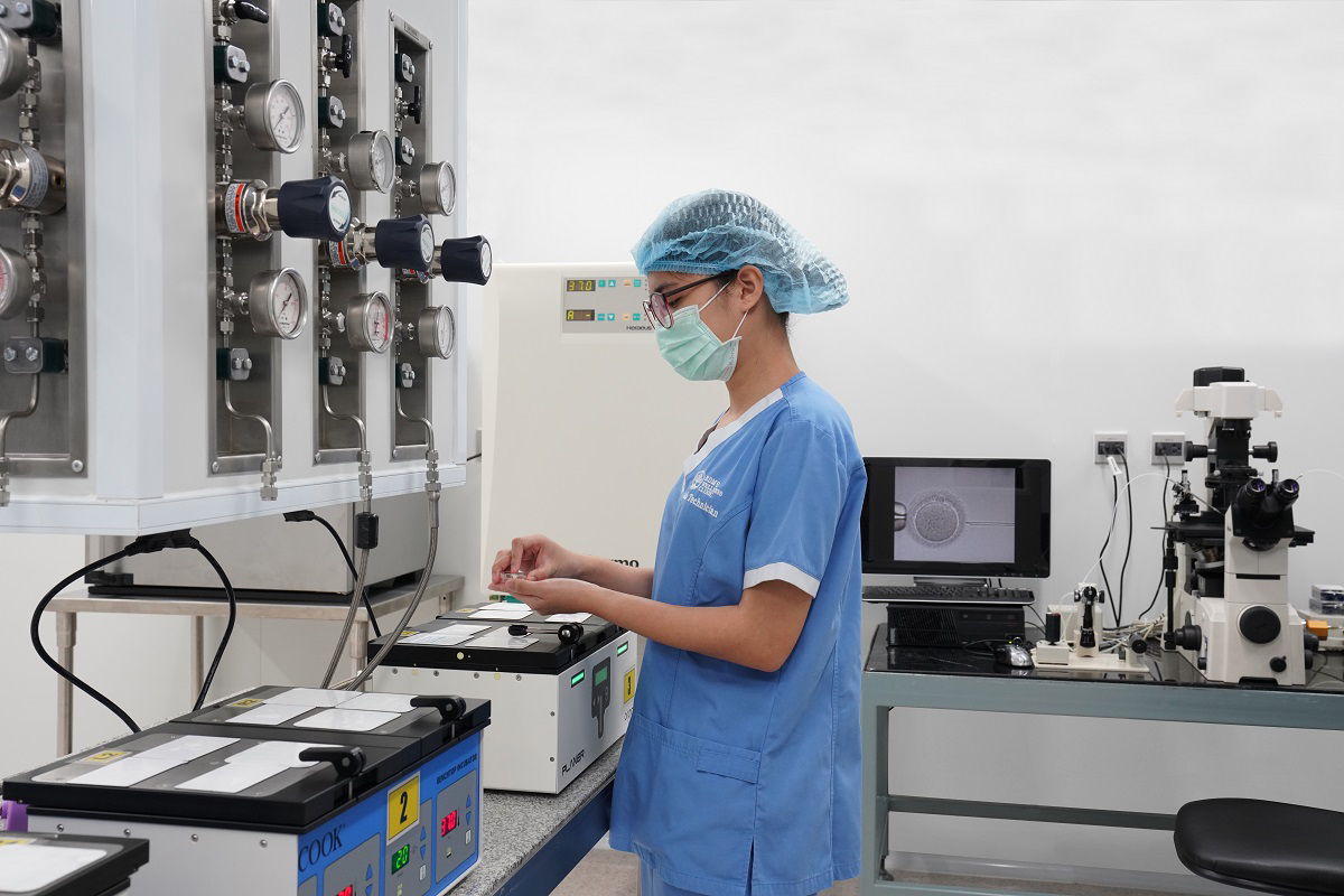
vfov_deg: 35.1
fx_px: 1419
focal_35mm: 38
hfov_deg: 50.7
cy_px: 448
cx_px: 672
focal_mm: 38
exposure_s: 1/40
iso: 2000
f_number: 8
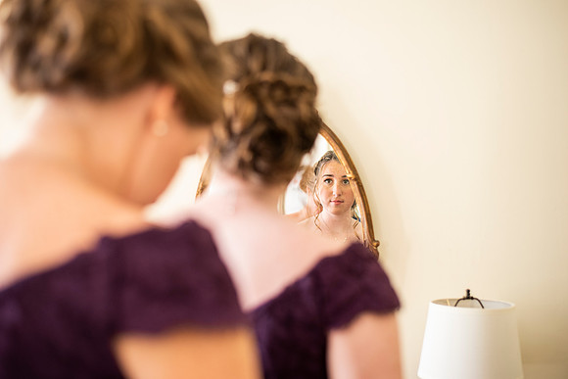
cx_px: 284
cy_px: 190
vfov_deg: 27.0
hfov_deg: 39.6
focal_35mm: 50
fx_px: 789
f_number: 2.2
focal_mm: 50
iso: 640
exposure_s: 1/125
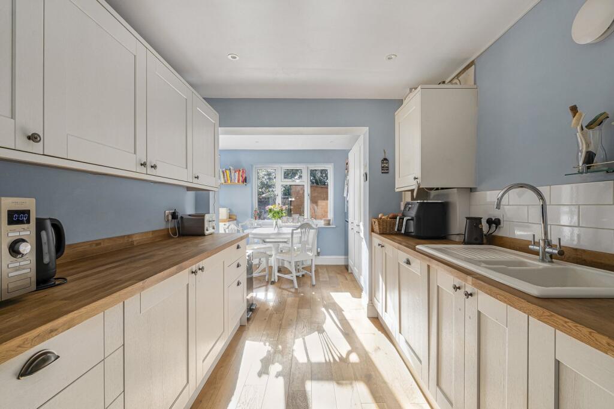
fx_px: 273
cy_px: 204
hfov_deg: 96.8
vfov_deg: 73.7
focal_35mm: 16
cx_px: 307
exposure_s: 1/60
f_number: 8
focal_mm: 16
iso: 400
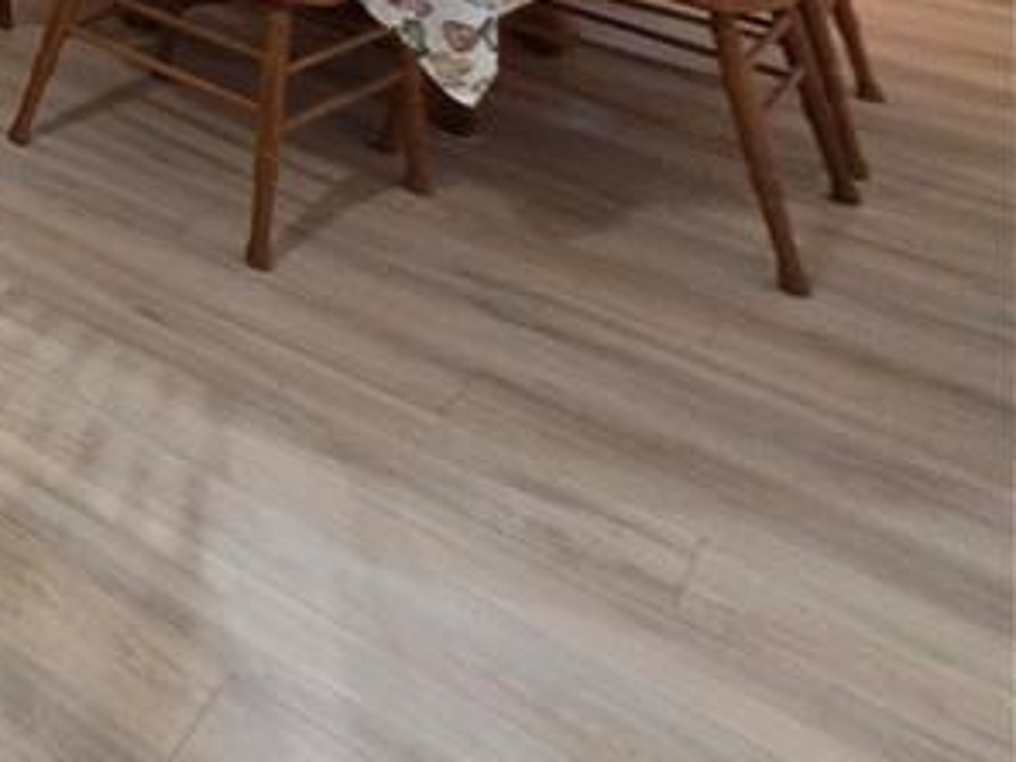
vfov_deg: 23.4
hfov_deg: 23.8
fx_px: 1321
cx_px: -738
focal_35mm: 45
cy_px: -474
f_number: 1.9
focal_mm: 2.2
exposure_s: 1/60
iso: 200
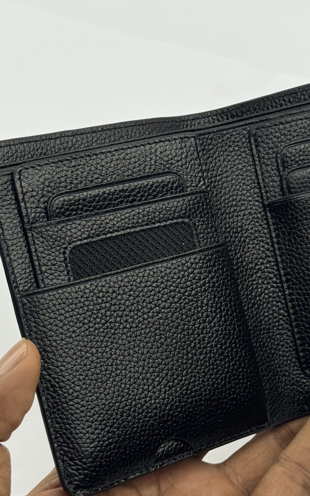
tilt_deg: -42.0
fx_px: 1081
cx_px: 243
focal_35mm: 80
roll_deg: +2.0
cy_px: 212
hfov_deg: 16.2
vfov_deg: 25.8
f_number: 1.78
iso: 64
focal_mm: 6.76
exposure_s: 1/409
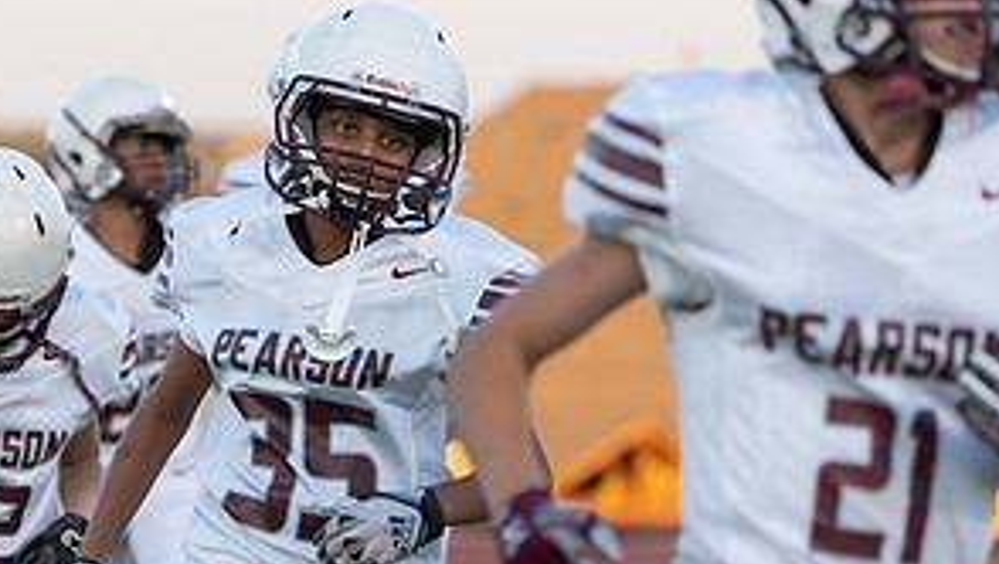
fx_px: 12859
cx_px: 37
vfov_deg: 2.5
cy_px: 413
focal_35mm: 485
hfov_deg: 4.4
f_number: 5.6
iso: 1600
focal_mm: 235
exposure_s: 1/1000
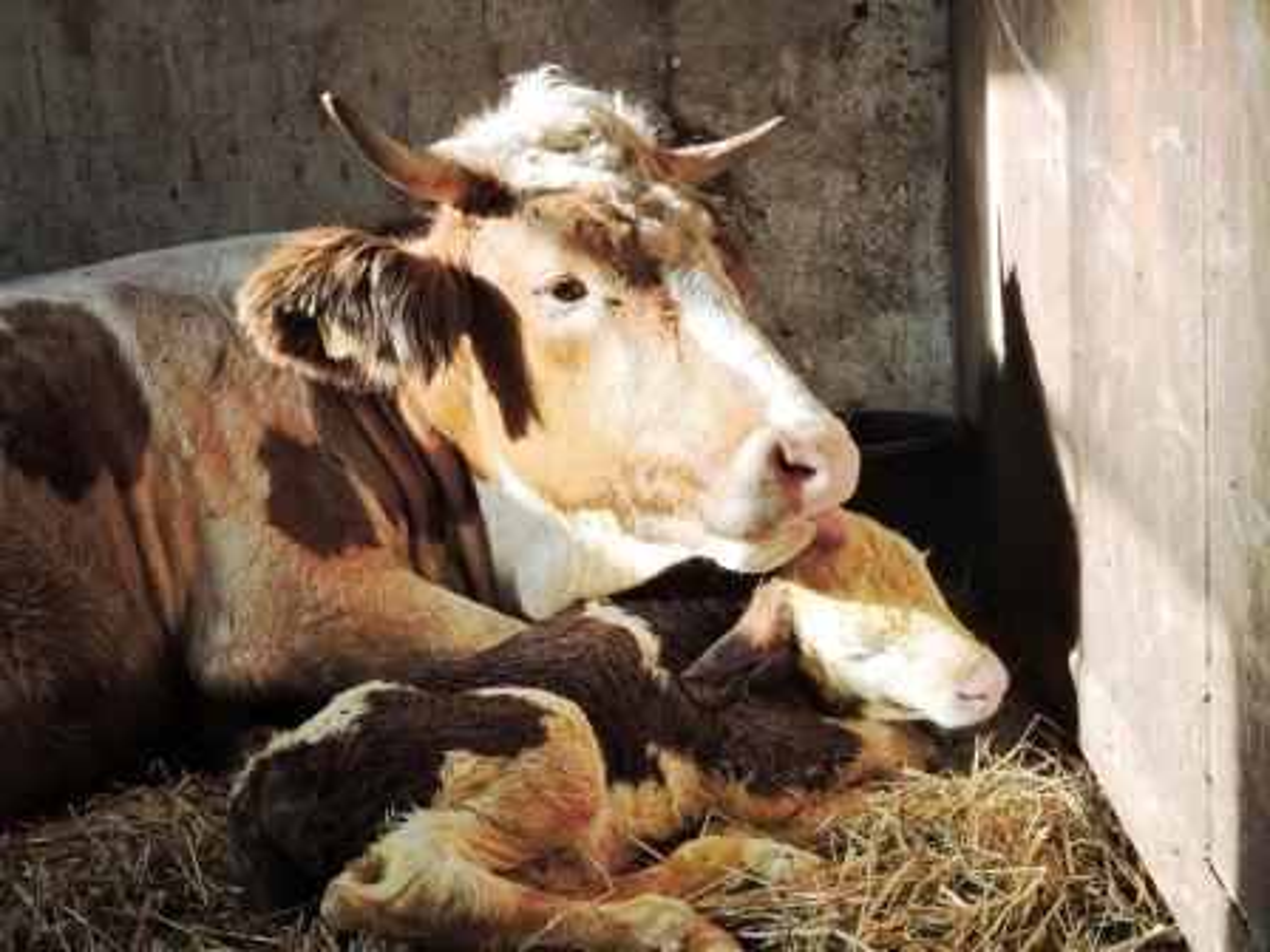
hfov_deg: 34.9
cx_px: 635
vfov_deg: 26.6
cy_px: 476
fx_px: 2018
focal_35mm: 55
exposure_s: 1/100
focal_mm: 9.9
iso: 100
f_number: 4
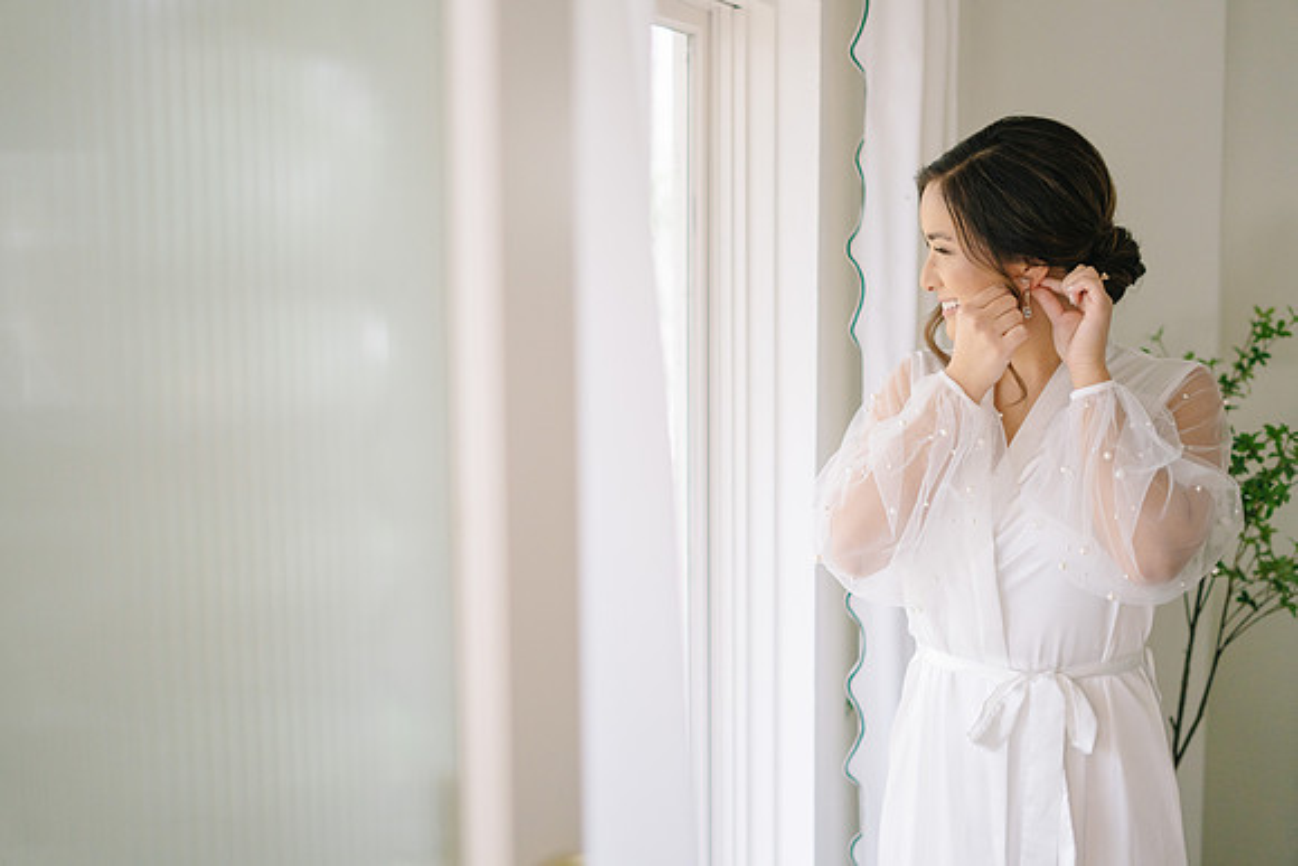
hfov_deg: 39.6
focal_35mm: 50
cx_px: 649
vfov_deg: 27.0
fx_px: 1803
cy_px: 433
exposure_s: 1/200
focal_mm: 50
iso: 1000
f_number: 1.8
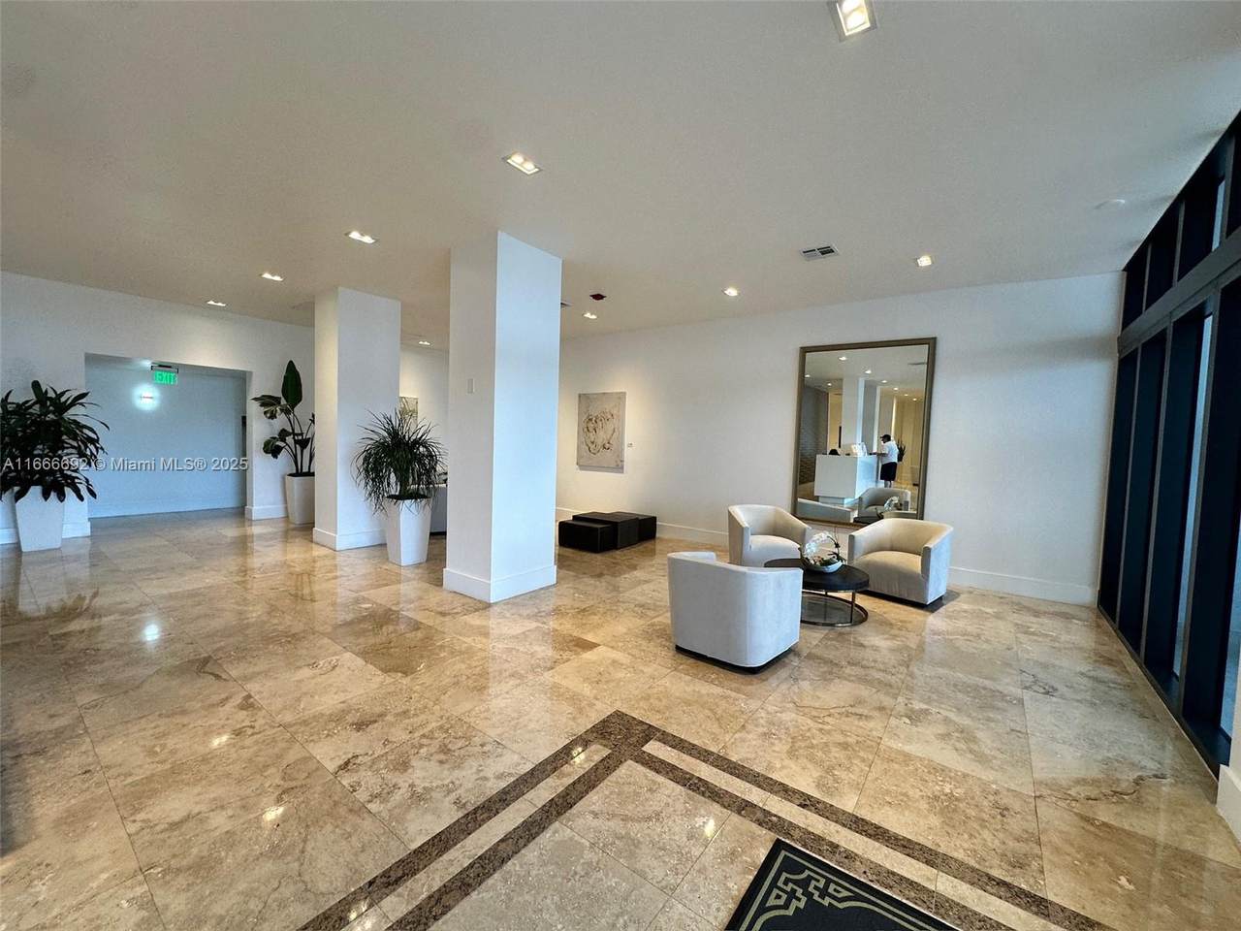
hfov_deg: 102.1
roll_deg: -1.6
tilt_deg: -2.1
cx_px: 620
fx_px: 502
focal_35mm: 14
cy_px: 466
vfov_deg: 85.7
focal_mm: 2.22
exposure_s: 1/120
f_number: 2.2
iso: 100
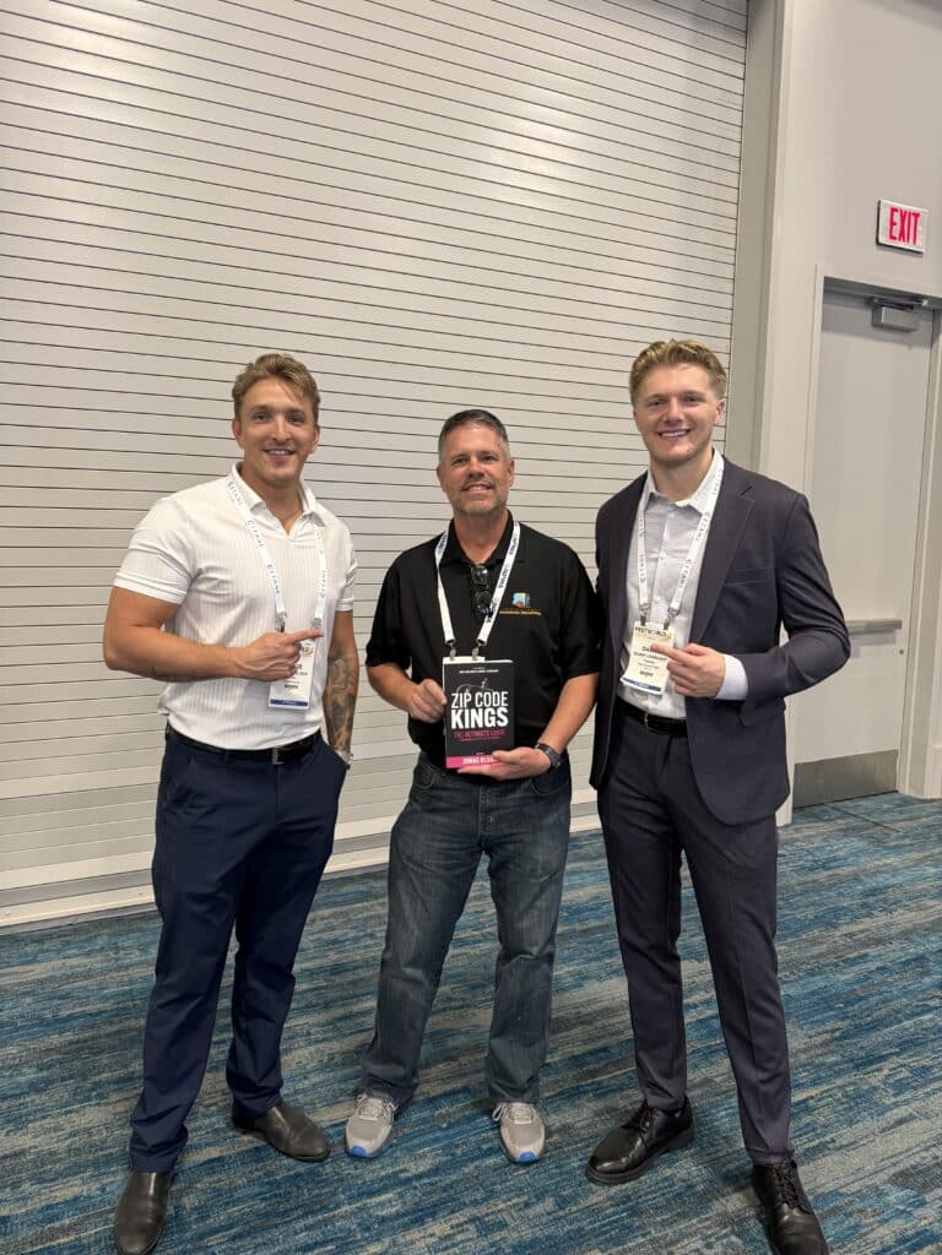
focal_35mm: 24
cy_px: 628
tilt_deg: -6.3
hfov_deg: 56.8
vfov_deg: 71.6
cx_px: 471
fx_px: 871
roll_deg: -0.8
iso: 200
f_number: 1.78
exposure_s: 1/60
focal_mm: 6.76
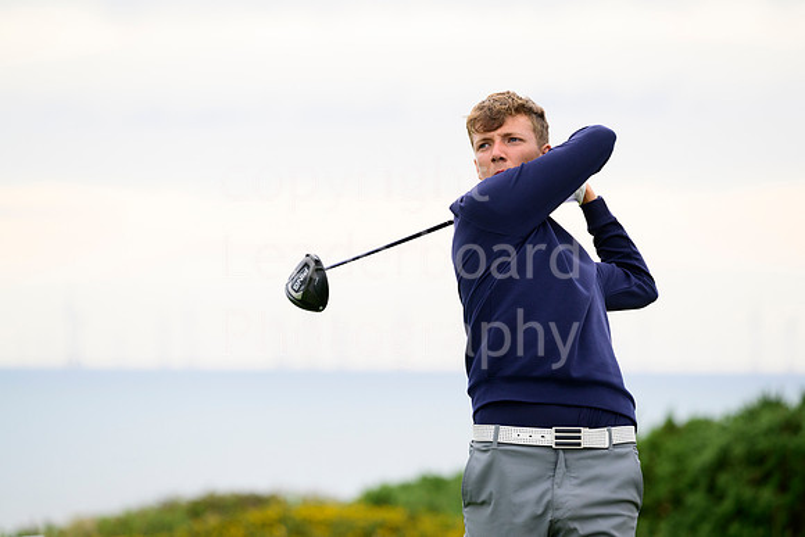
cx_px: 402
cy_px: 268
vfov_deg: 5.5
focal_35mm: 250
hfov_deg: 8.2
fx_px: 5591
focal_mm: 250
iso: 1000
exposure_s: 1/1000
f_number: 5.6
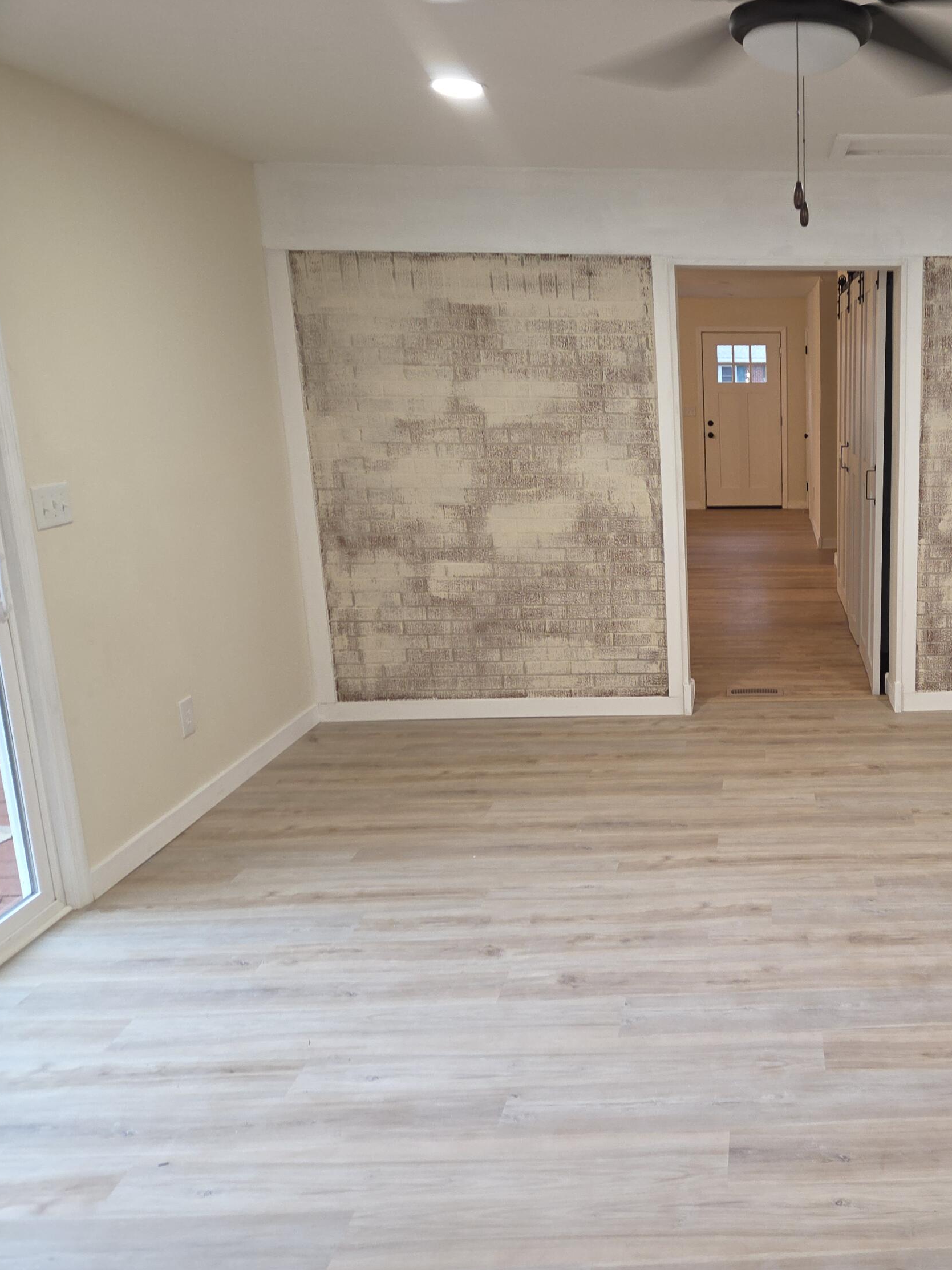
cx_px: 820
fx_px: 1137
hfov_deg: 42.4
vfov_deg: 58.4
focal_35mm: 31
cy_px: 630
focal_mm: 5.4
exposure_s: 1/41.6
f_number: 1.8
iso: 100
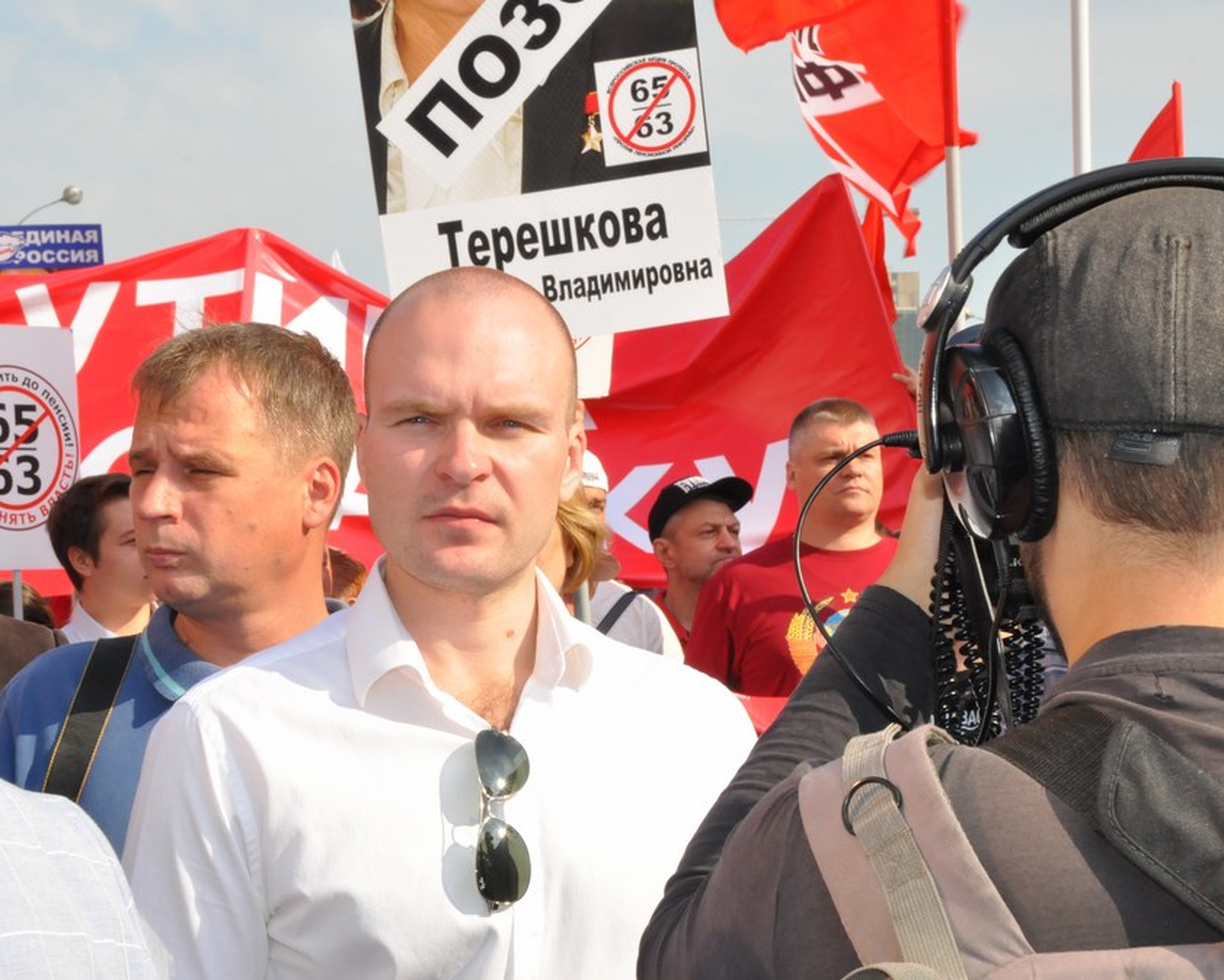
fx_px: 3224
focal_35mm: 89
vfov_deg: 17.3
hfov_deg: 21.5
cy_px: 492
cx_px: 490
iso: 1000
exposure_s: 1/200
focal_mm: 52
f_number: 22
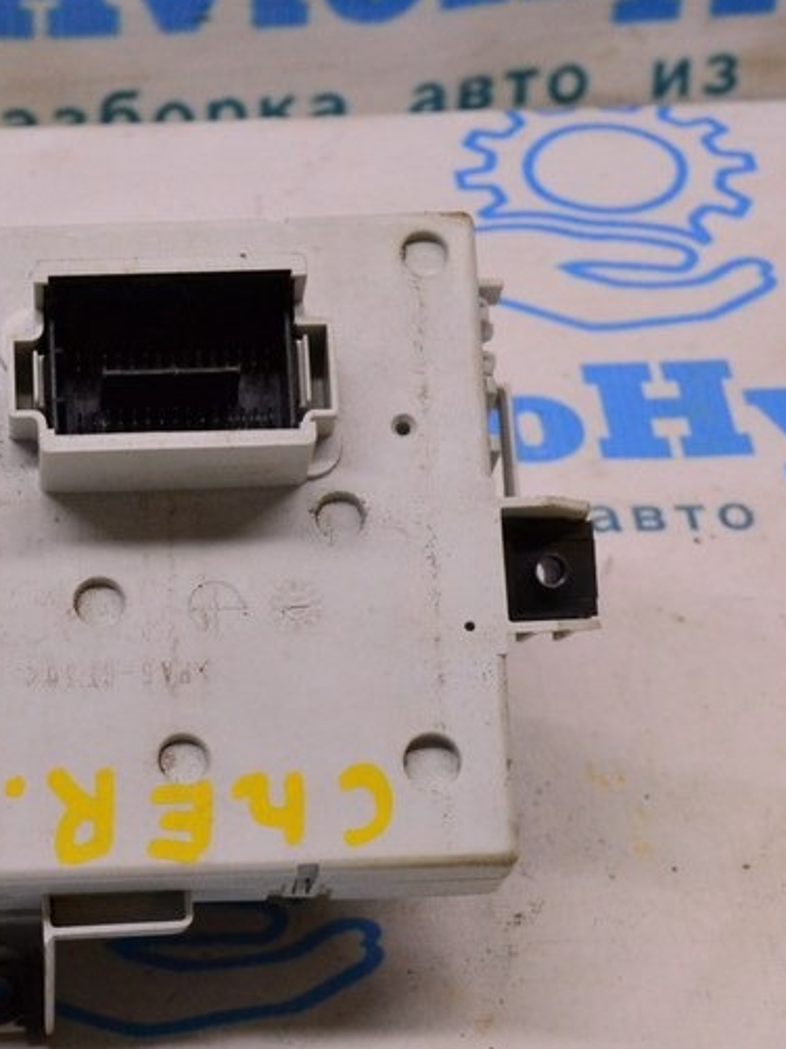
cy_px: 617
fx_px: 3120
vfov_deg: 19.1
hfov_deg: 14.2
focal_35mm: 103
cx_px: 40
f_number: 8
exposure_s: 1/125
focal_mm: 35
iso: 1600
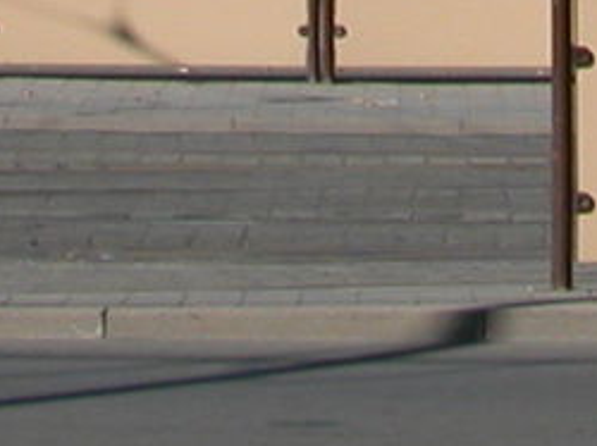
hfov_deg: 7.4
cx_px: 325
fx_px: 4635
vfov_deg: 5.1
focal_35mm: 269
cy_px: -1169
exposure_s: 1/500
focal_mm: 9
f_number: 5.6
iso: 100
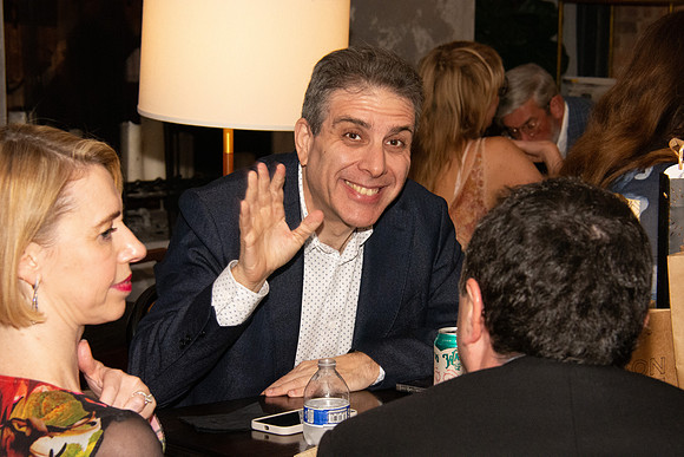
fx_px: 2223
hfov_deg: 17.5
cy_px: 228
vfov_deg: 11.7
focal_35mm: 117
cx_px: 342
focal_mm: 78
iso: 5000
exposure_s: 1/160
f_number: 10
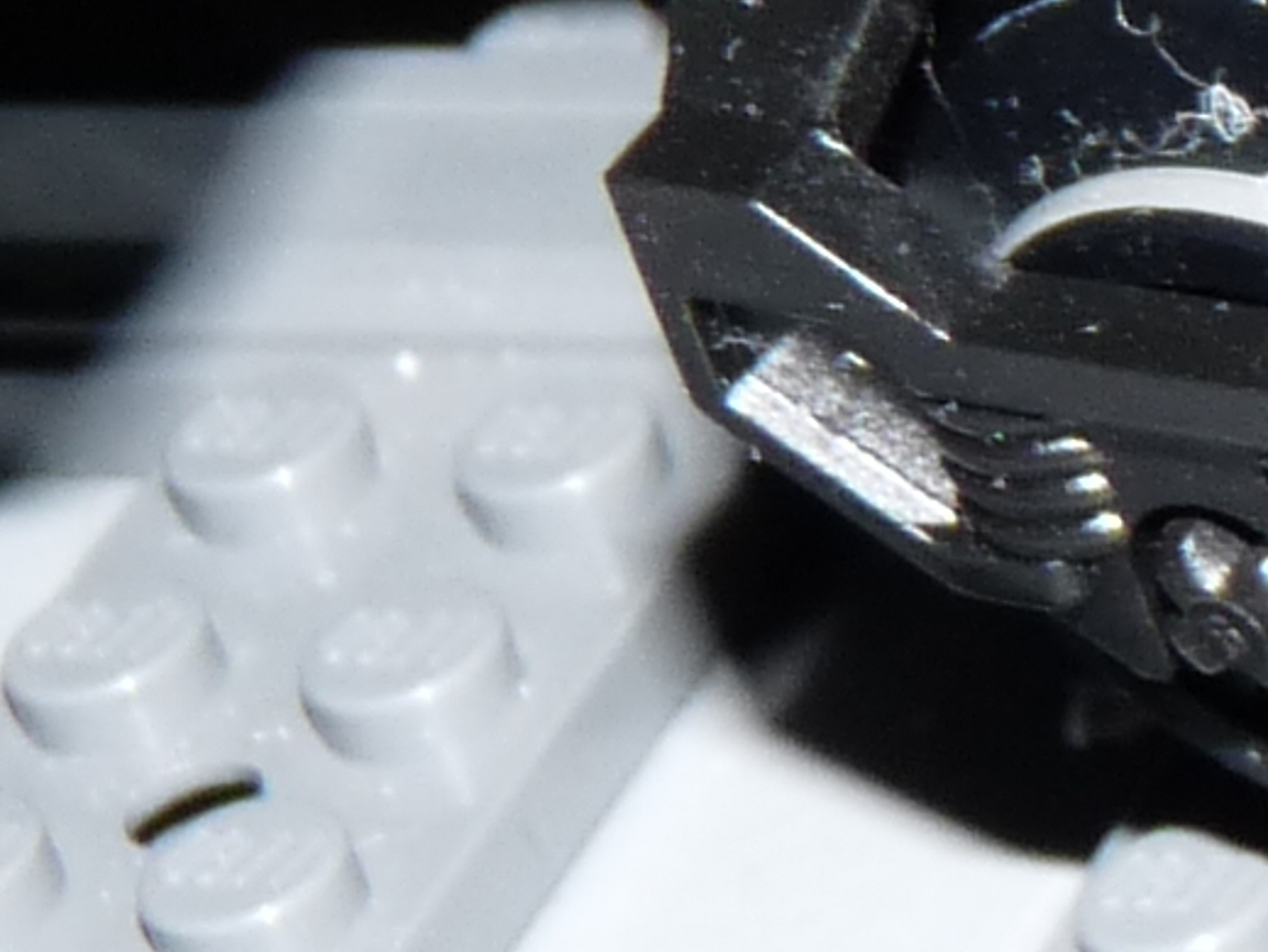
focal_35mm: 309
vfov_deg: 4.8
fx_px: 11327
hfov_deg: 5.8
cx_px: 4222
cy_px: -366
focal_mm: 7.8
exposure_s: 1/125
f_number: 3
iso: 100
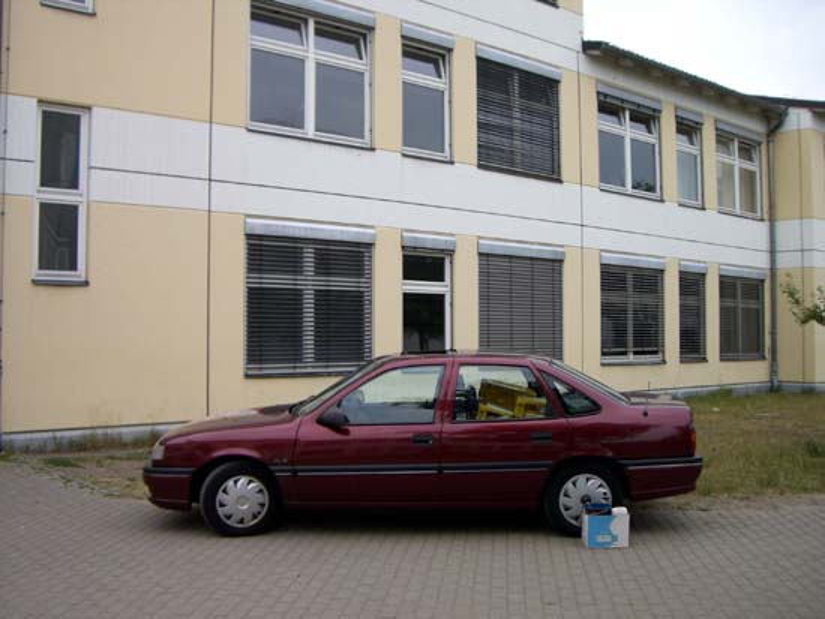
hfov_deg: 49.0
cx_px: 412
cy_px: 310
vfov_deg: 37.7
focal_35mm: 38
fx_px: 906
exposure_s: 1/200
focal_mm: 6.2
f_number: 2.7
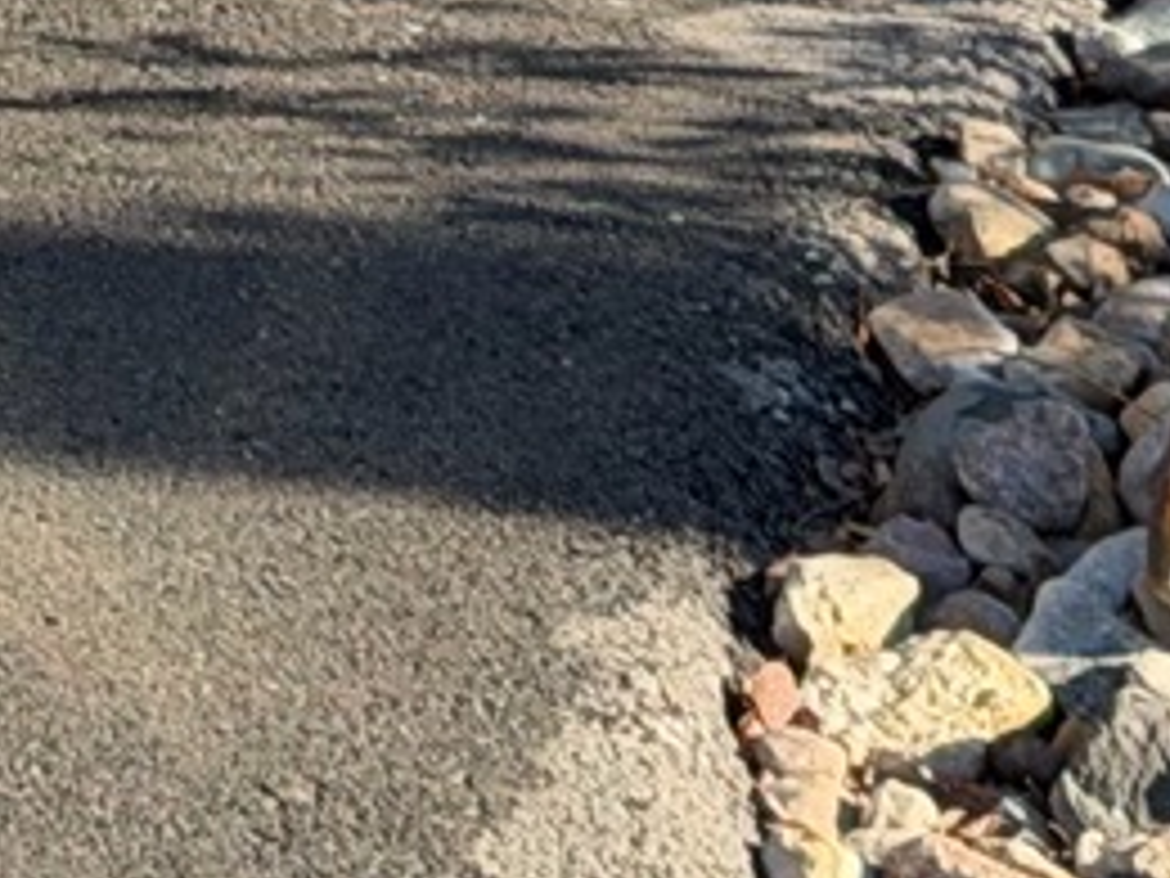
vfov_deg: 4.8
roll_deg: -1.3
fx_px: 9971
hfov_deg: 6.5
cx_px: -1305
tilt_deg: -6.7
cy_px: -1616
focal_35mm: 295
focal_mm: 6.76
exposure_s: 1/939
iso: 64
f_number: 1.78
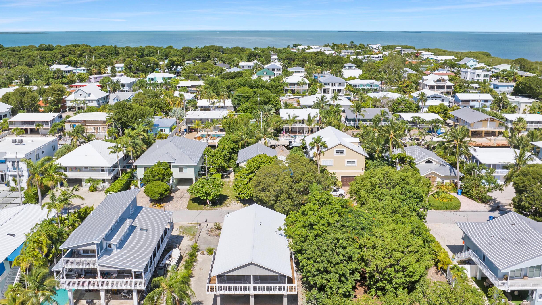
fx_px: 460
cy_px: 193
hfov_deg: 61.0
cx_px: 256
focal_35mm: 32
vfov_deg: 36.4
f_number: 5.6
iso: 100
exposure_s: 1/30
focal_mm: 12.29
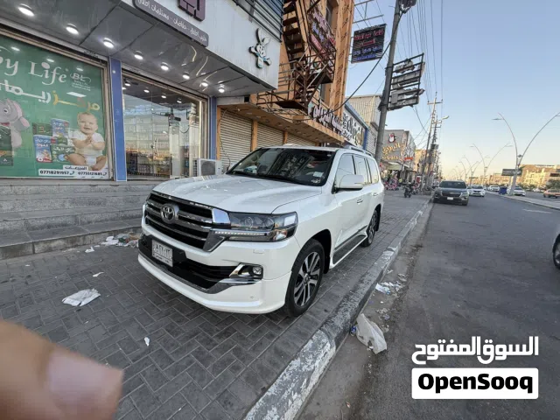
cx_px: 280
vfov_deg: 85.7
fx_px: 226
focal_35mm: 14
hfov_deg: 102.1
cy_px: 210
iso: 50
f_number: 2.2
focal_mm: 2.22
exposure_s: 1/252
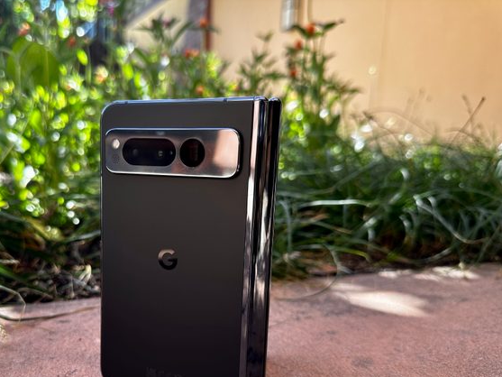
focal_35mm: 31
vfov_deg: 45.0
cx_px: 178
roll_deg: -1.8
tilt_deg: -11.5
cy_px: 243
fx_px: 450
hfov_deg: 57.4
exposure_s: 1/206
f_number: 1.78
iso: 80
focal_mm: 6.86
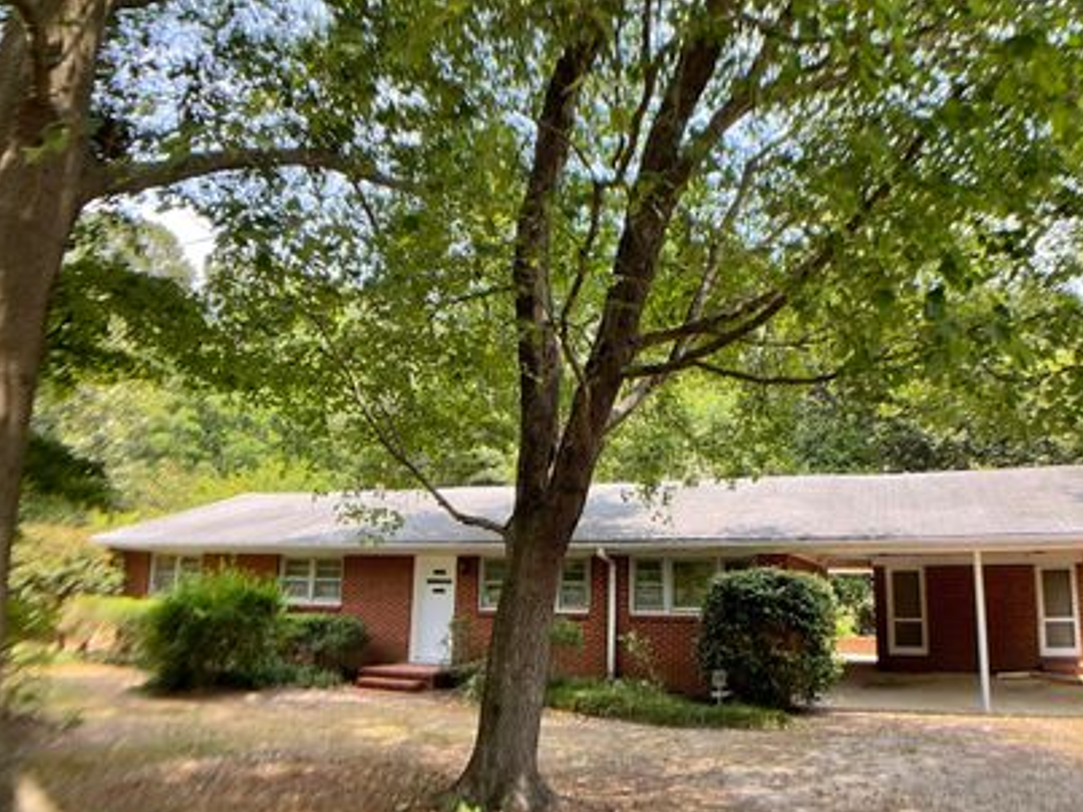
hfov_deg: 51.0
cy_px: 437
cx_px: 648
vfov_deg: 39.6
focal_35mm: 36
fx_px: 1126
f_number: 1.8
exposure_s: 1/238
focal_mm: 3
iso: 16
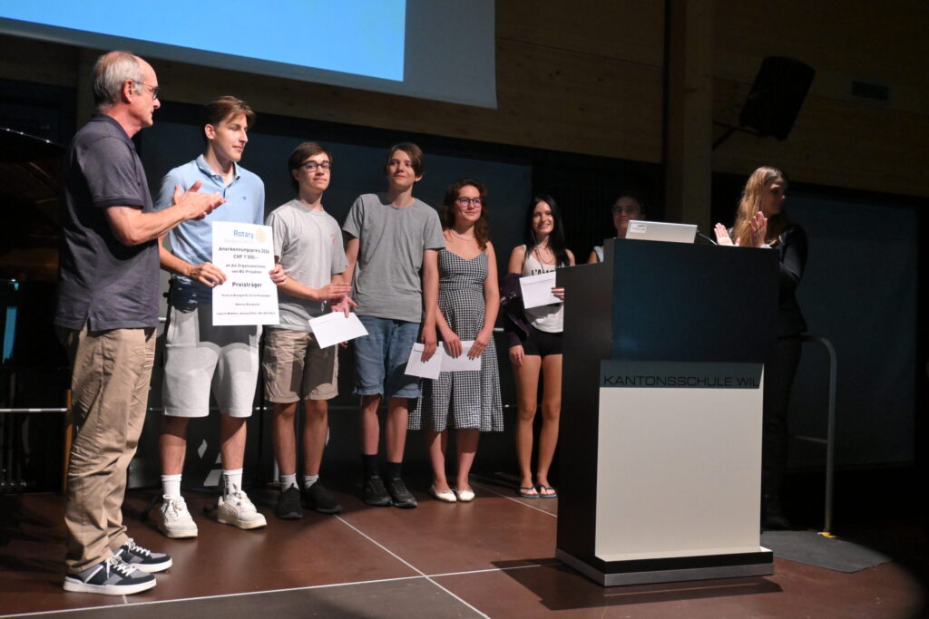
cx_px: 464
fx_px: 871
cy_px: 310
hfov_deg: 56.1
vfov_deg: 39.2
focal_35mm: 34
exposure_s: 1/500
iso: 5000
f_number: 4
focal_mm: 22.5
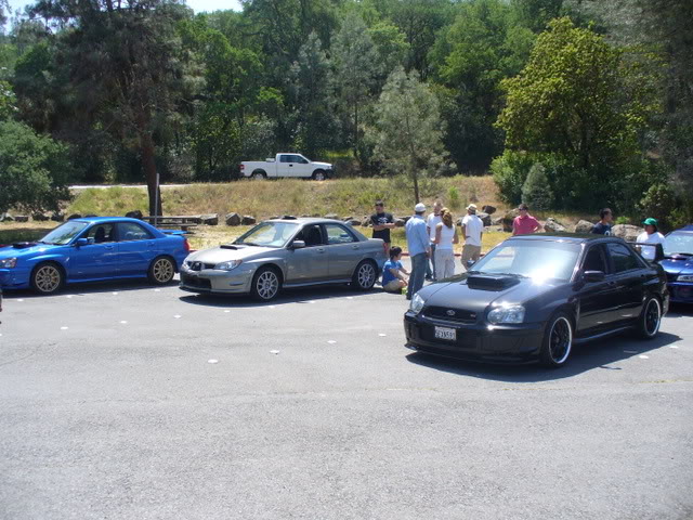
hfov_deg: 50.1
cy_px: 260
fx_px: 741
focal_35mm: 37
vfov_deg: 38.7
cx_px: 346
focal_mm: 6.1
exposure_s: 1/200
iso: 80
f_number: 5.6
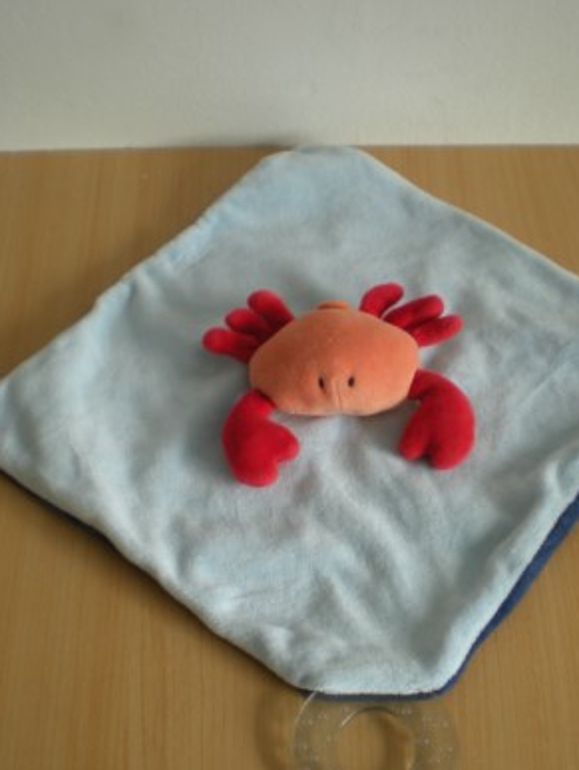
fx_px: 1136
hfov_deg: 28.5
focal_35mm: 51
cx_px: 348
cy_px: 436
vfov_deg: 37.4
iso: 64
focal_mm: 6.3
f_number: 3.1
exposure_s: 1/79.4
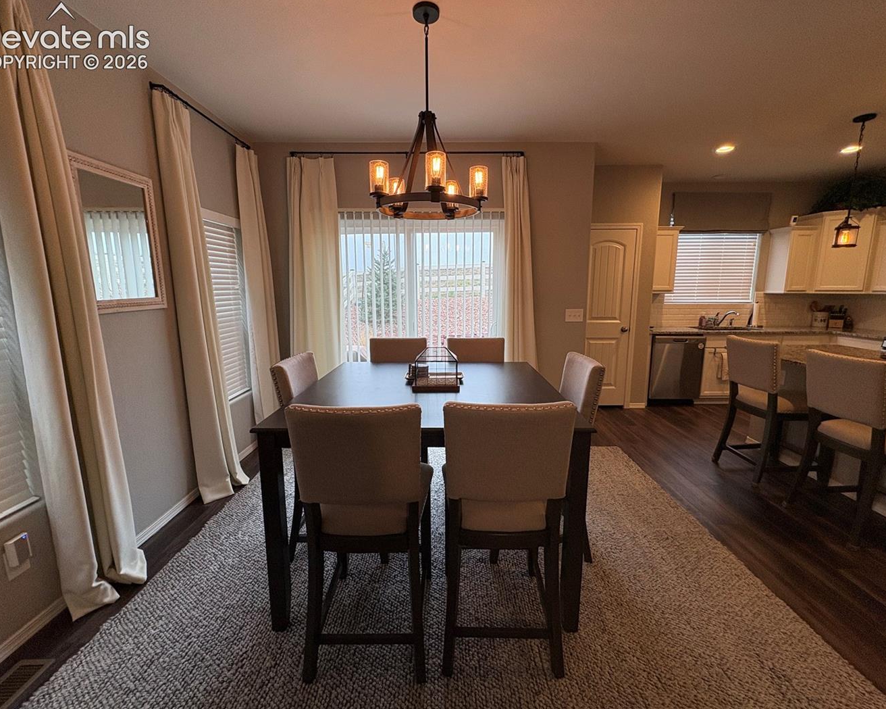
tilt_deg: -8.8
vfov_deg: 84.0
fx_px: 393
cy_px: 350
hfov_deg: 96.8
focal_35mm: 15
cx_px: 450
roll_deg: +0.3
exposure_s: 1/120
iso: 125
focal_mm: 2.22
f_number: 2.2
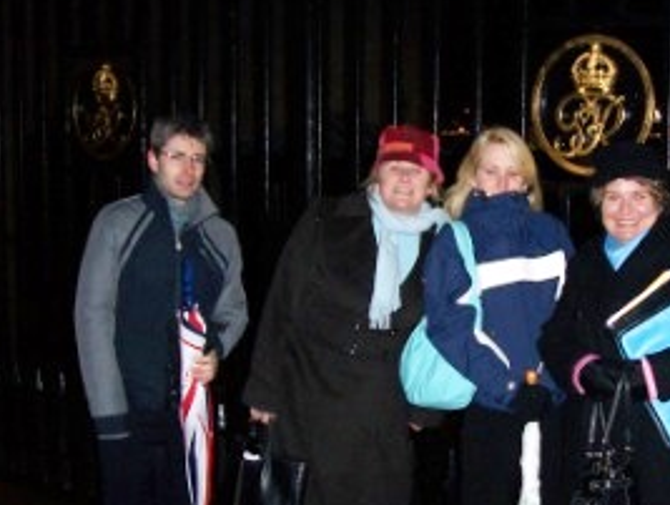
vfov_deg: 23.7
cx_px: 489
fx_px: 1202
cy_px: 301
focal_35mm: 62
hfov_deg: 30.7
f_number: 2.8
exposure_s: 1/60
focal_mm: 5.6
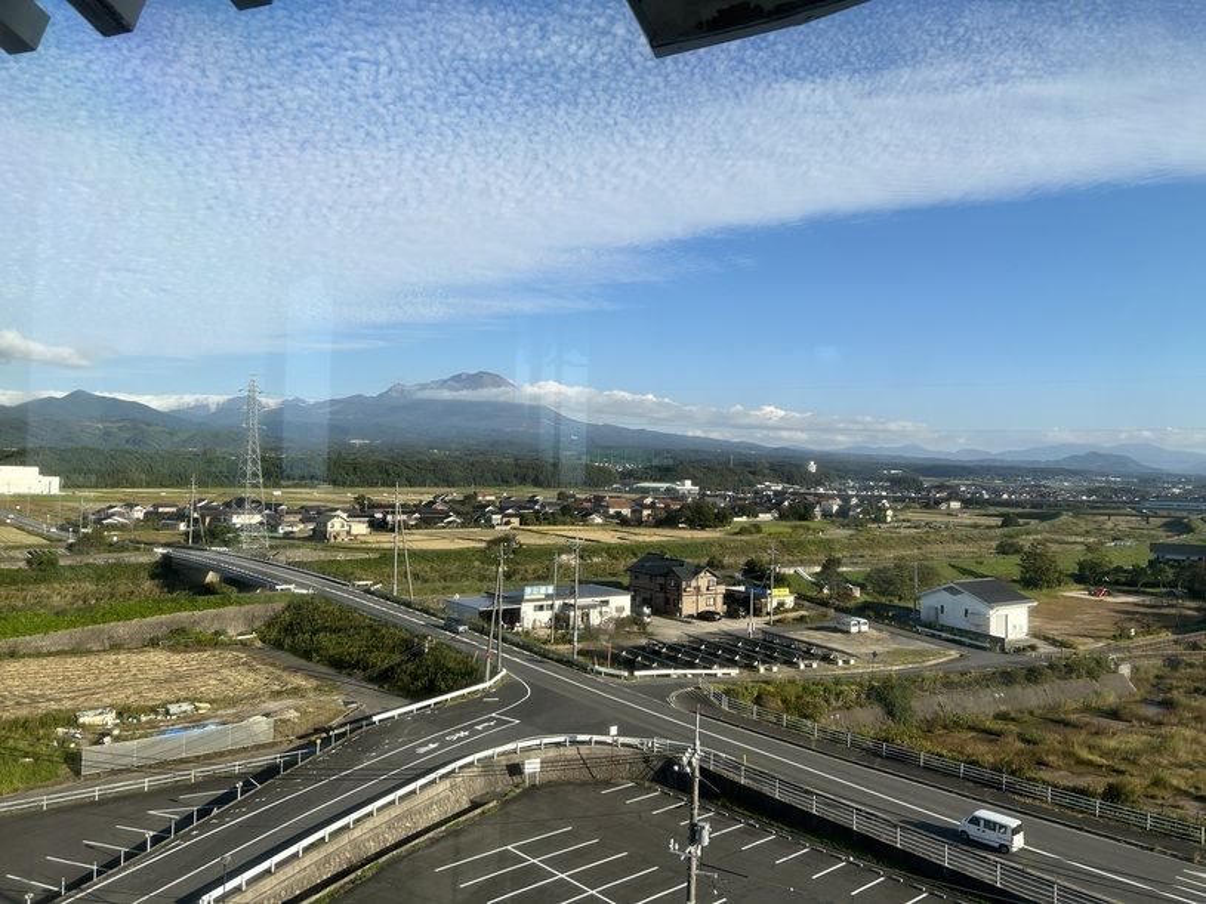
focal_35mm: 26
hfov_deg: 67.3
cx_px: 603
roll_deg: -2.0
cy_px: 452
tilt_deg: +2.7
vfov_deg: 53.1
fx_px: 906
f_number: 1.5
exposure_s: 1/3257
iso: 50
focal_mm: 5.7
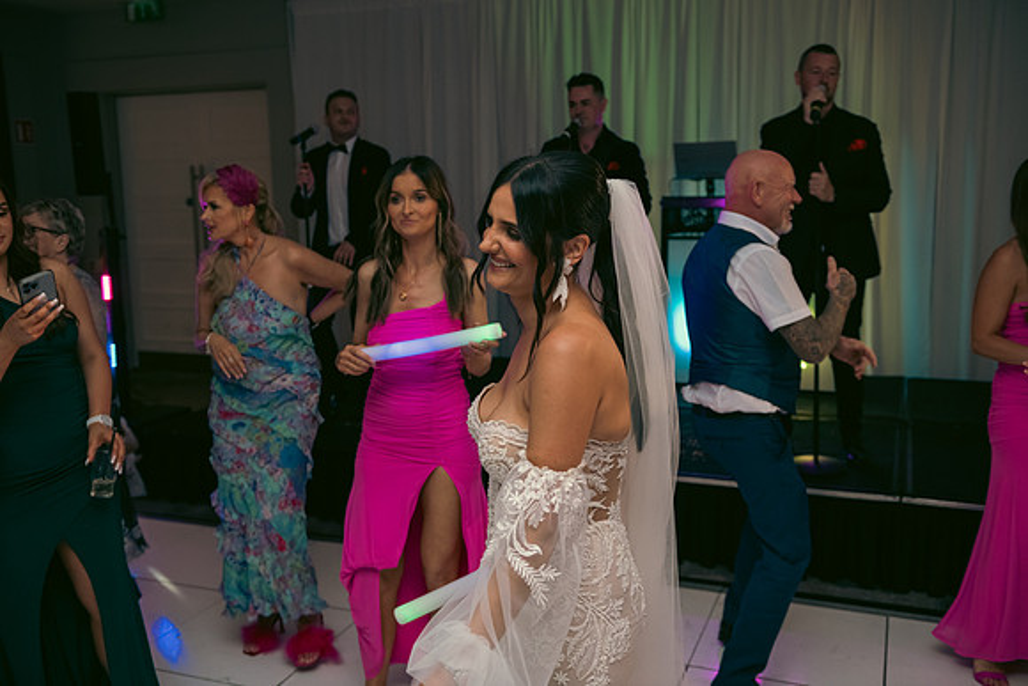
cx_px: 514
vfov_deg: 37.9
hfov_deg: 54.4
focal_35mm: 35
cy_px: 343
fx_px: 1000
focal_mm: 35
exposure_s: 1/160
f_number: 3.5
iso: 800
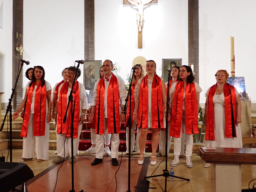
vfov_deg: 39.7
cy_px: 96
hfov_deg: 51.4
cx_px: 128
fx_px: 266
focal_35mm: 36
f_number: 2.5
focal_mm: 6.37
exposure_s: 1/40
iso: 320
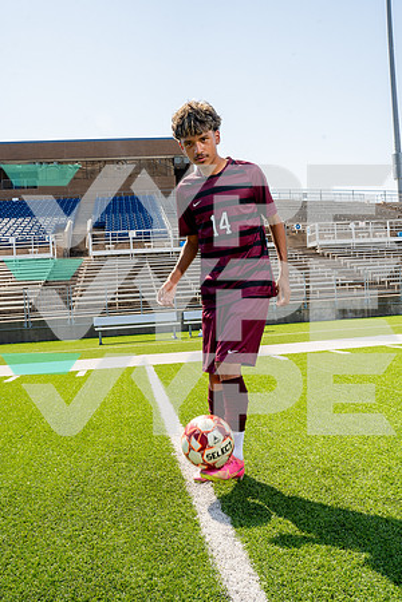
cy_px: 301
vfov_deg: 61.9
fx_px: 502
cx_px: 201
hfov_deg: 43.6
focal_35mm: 30
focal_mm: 30
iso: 320
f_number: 11
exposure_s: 1/250
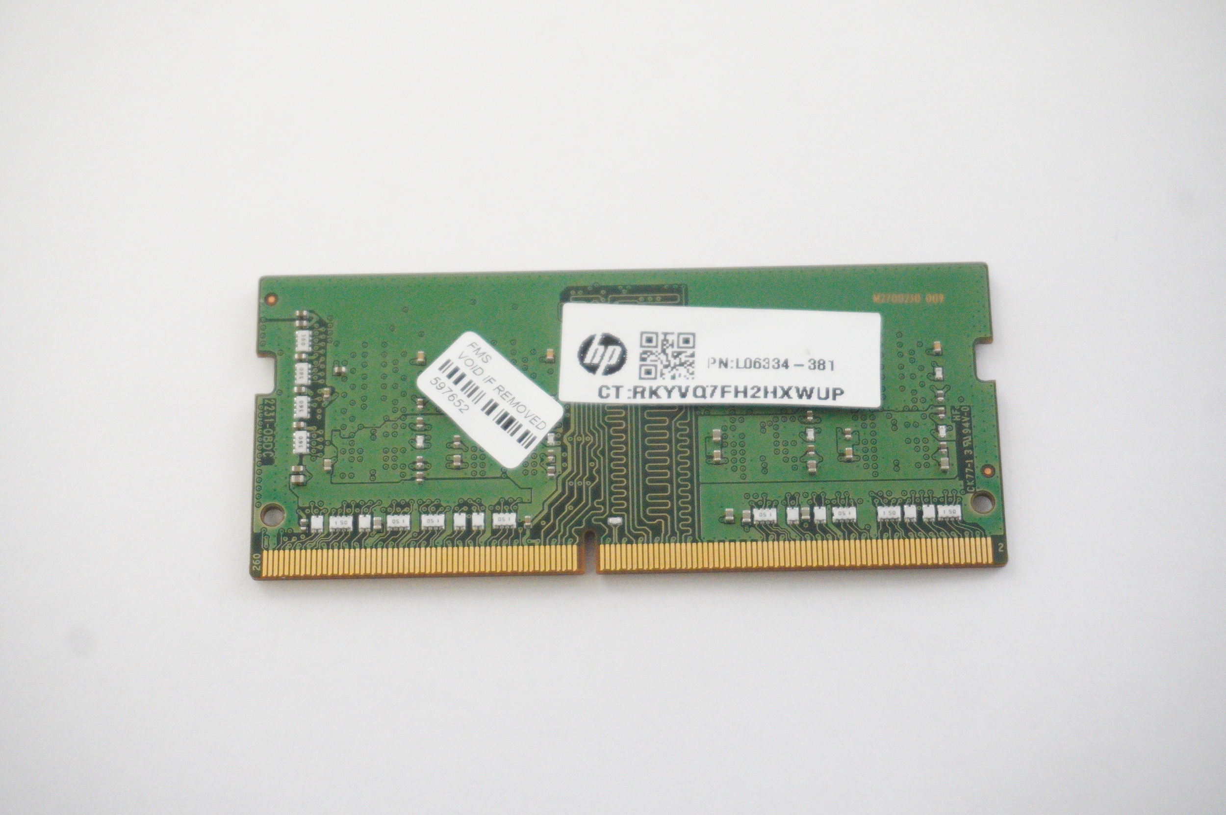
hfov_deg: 29.3
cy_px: 408
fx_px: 2348
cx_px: 613
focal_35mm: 69
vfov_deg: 19.7
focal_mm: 46
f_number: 5.6
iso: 6400
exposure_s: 1/320
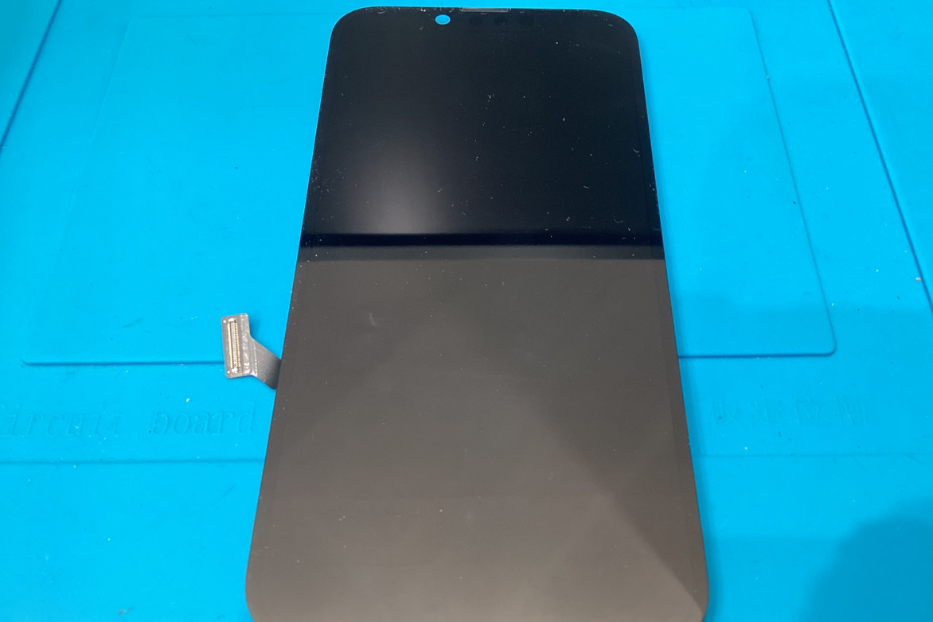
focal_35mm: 33
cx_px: 477
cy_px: 336
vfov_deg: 40.0
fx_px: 855
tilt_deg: -57.4
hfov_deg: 57.2
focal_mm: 3.3
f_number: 2.4
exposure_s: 1/50
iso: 100
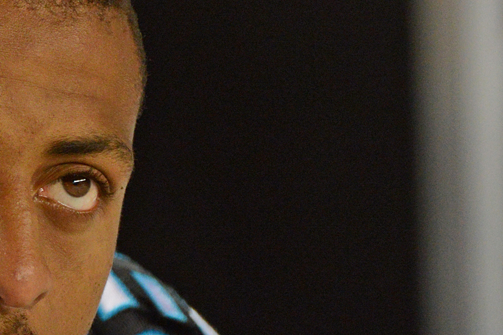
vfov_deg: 1.1
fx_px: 17950
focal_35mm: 1285
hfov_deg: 1.6
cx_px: -167
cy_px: 292
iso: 3200
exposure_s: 1/1000
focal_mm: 380
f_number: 4
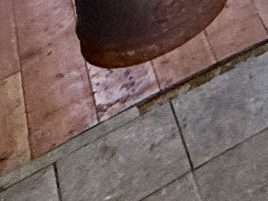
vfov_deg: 8.5
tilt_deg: -4.4
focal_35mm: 110
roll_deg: +0.7
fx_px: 852
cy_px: -553
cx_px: 641
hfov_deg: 13.3
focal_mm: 2.22
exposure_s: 1/99
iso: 250
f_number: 2.2
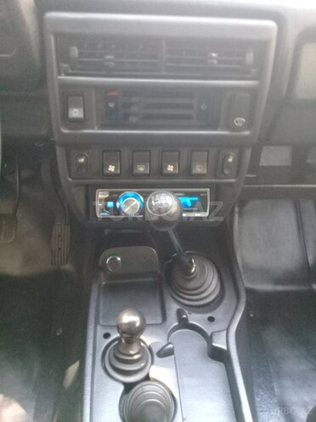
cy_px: 211
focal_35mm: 31
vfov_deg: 58.4
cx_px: 158
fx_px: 377
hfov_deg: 45.4
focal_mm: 3.3
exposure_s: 1/15
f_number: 2.2
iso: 320
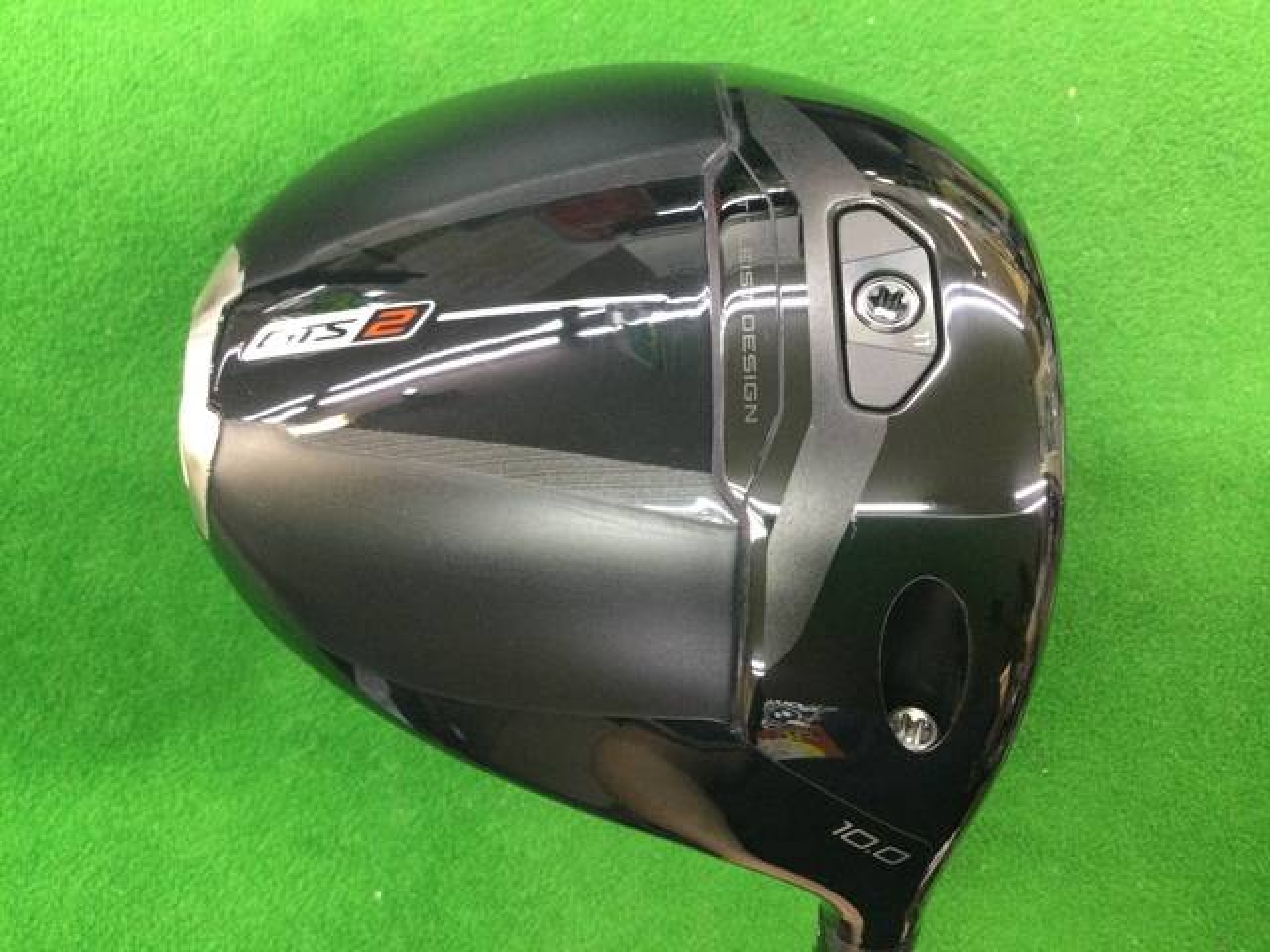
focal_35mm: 31
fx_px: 1137
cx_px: 635
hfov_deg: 58.4
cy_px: 476
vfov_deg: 45.4
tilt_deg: -77.3
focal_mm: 3.3
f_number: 2.4
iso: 160
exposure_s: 1/30
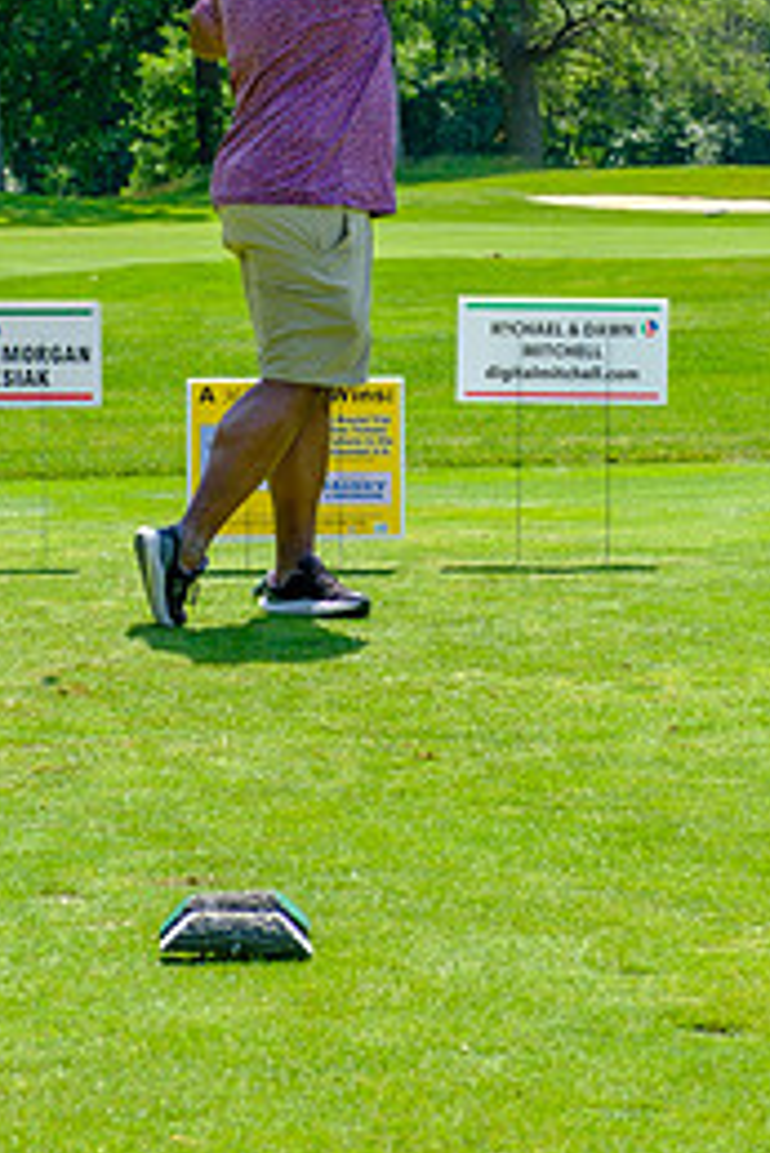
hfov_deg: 11.4
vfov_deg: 16.9
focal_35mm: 120
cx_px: 445
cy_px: 218
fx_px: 3845
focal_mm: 46.3
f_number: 5
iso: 200
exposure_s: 1/250
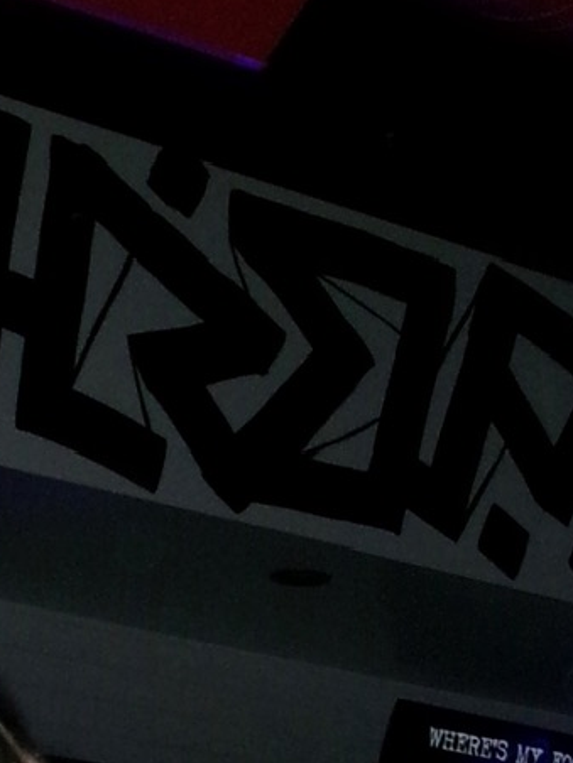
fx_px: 2803
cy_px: 1035
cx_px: 272
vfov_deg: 14.7
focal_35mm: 127
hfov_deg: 11.7
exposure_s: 1/50
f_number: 3.9
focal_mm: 5.1
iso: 400
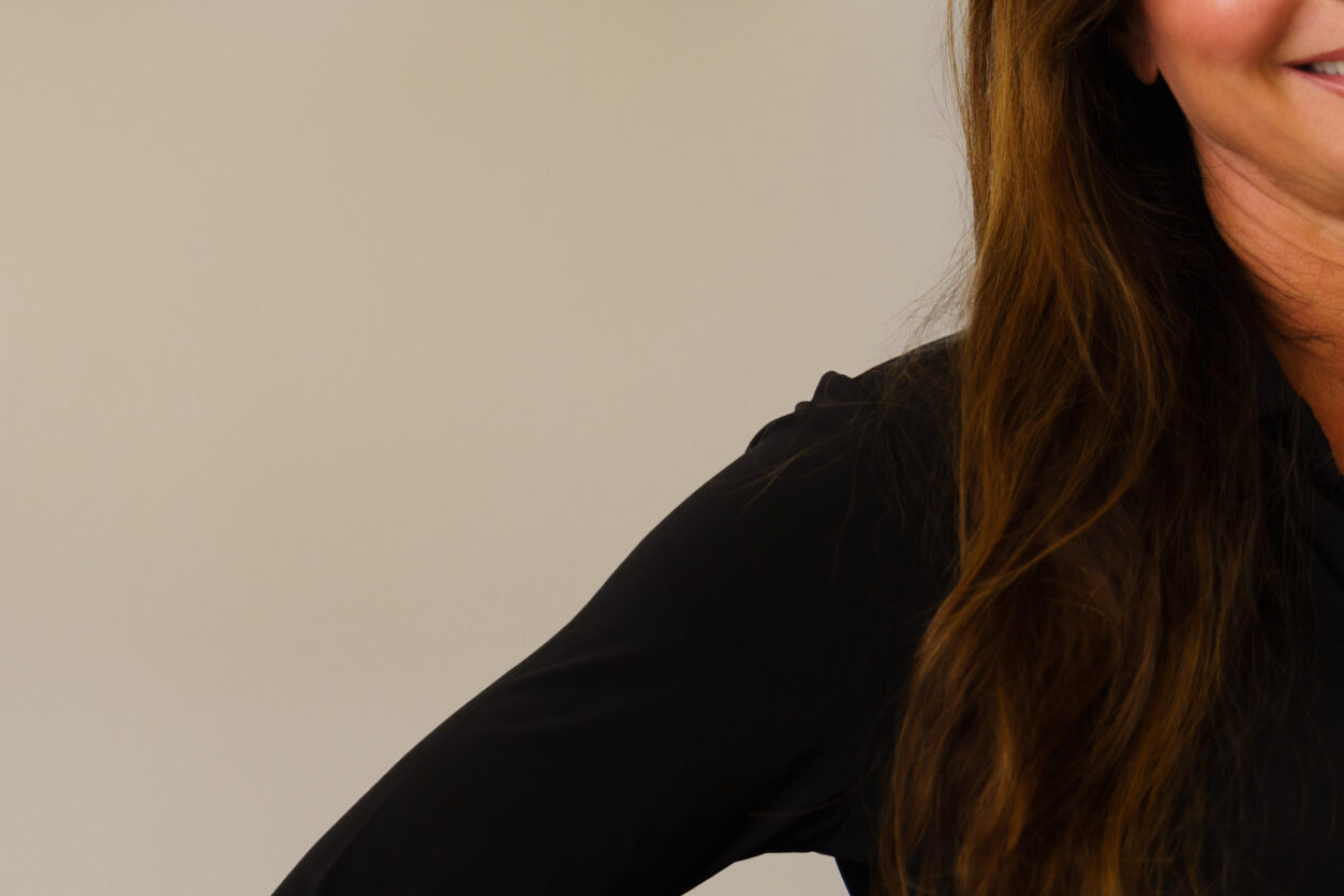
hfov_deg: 5.0
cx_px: 590
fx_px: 15272
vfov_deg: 3.4
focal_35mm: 409
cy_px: -89
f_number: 2.8
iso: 320
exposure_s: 1/160
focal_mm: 178
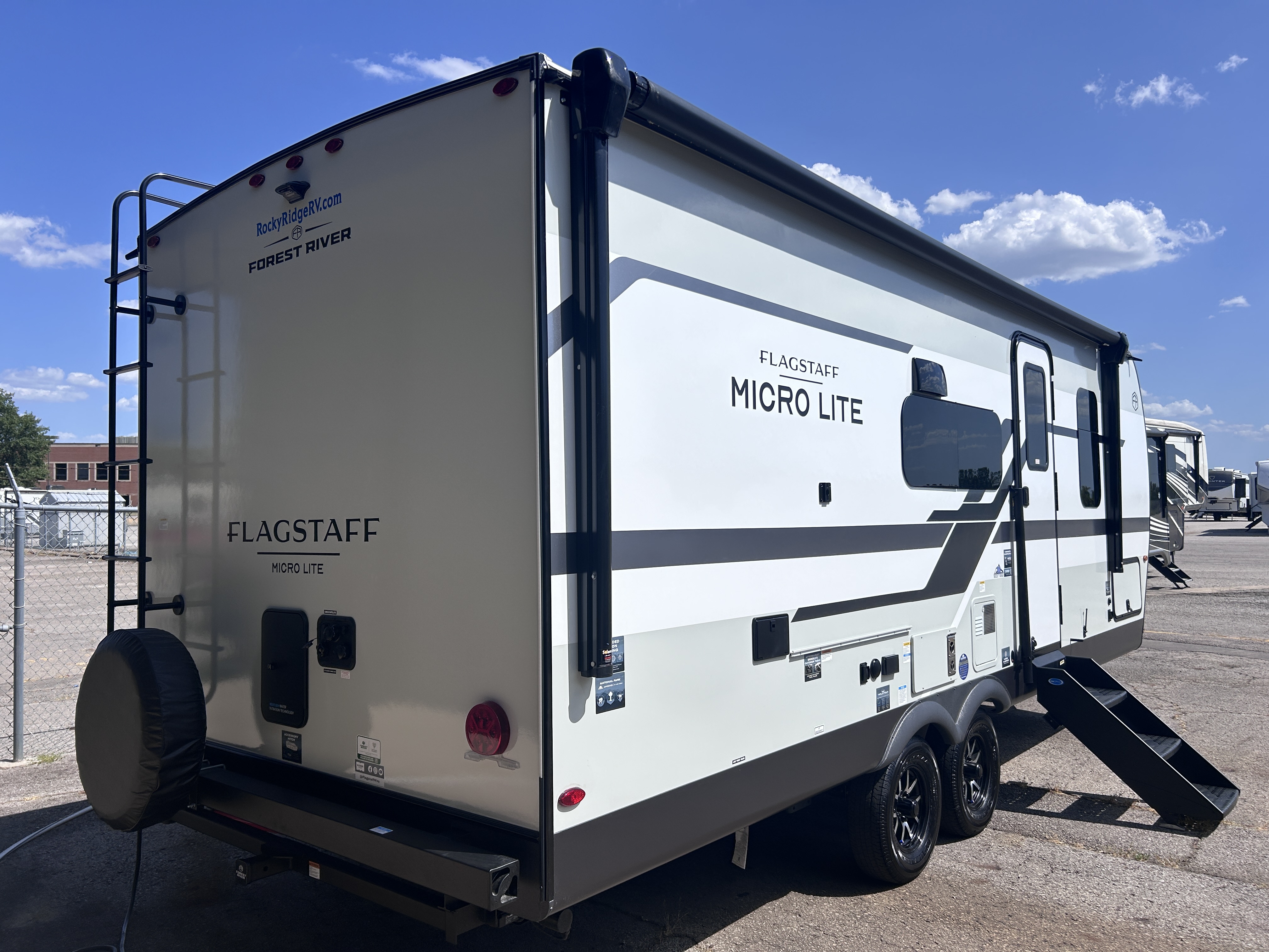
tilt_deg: +1.5
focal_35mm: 26
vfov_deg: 53.1
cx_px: 634
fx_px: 953
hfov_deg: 67.3
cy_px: 476
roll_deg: +1.0
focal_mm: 5.7
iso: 50
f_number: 1.5
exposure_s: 1/8696
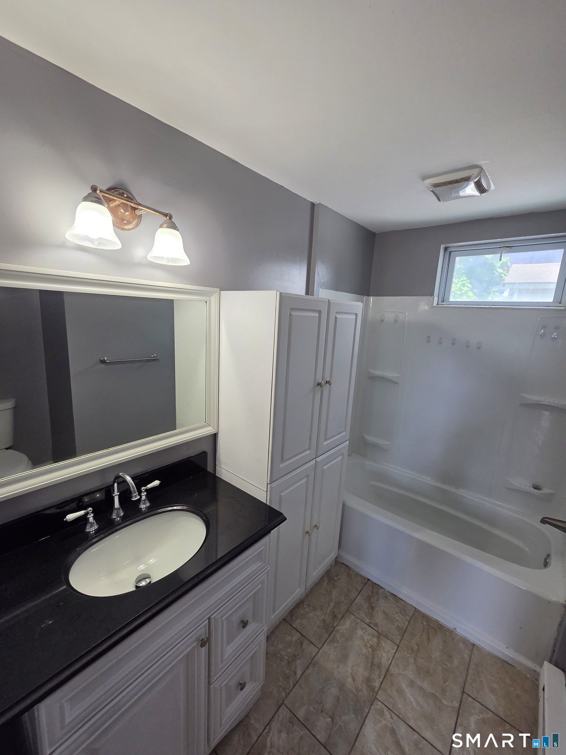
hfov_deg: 89.9
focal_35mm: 13
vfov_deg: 106.2
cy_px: 378
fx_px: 283
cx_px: 283
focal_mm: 2.2
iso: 160
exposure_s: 1/120
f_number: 2.2
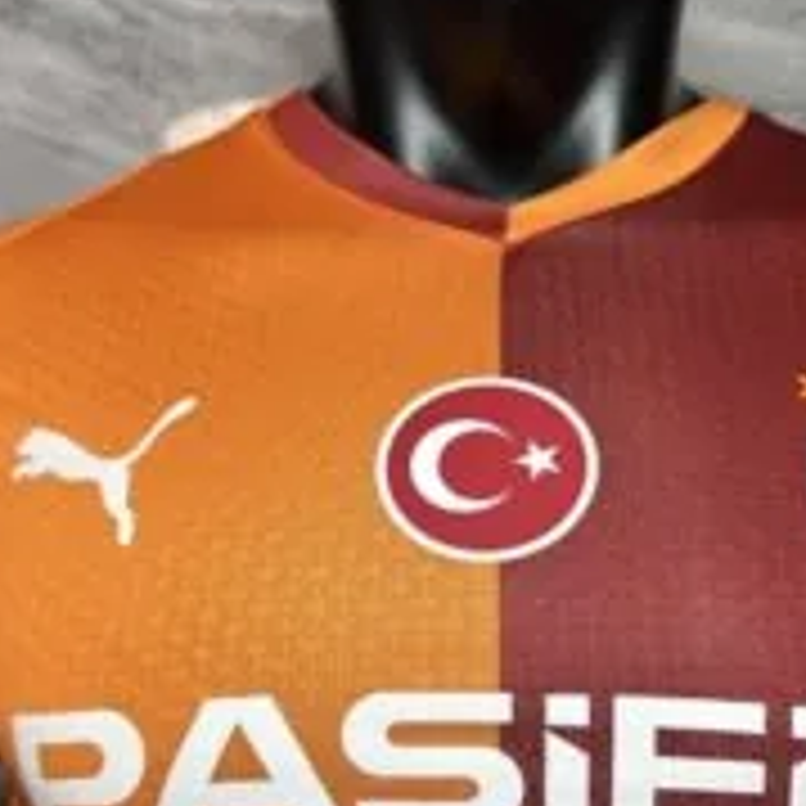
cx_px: 527
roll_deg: +0.2
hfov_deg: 37.2
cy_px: 466
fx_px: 1185
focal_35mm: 45
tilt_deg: +10.1
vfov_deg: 37.5
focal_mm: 6.76
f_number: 1.78
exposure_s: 1/121
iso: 125
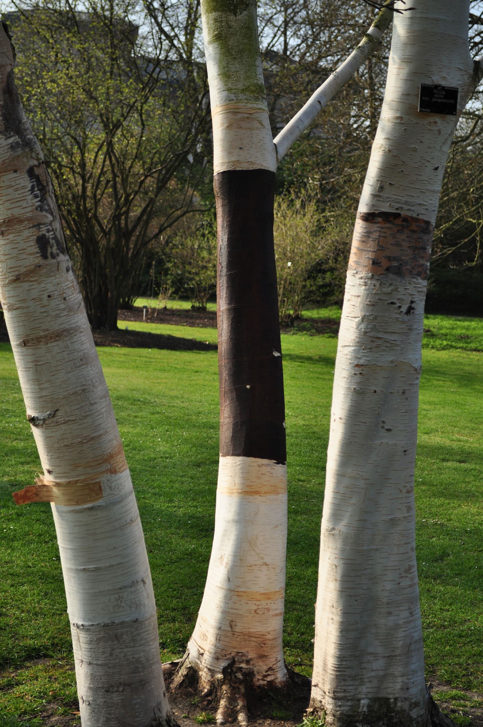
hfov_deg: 21.5
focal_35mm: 63
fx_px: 1271
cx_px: 242
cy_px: 364
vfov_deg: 31.9
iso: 200
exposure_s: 1/800
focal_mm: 42
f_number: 5.6
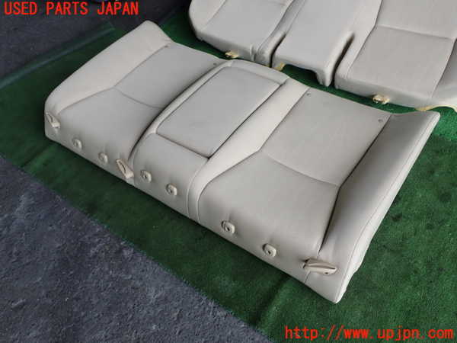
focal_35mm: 30
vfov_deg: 46.8
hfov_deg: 60.0
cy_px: 172
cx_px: 228
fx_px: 396
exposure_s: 1/80
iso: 100
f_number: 3.2
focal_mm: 5.4
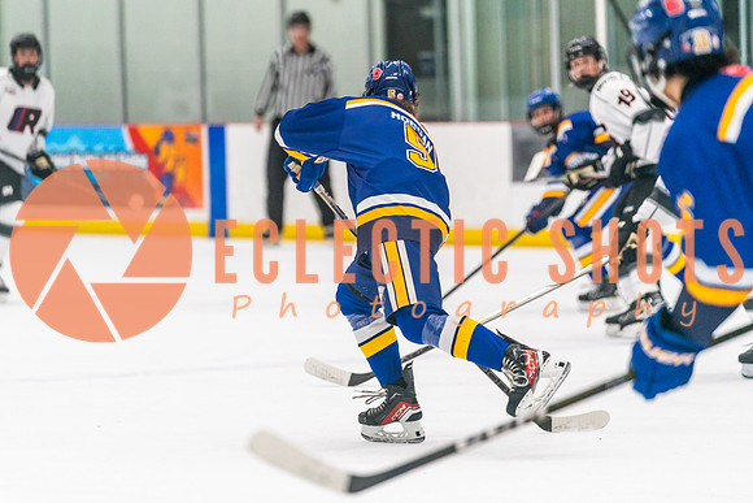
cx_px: 330
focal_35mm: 225
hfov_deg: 9.2
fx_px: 4704
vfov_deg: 6.1
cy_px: 253
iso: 3200
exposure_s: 1/1250
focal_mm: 182
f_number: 2.8
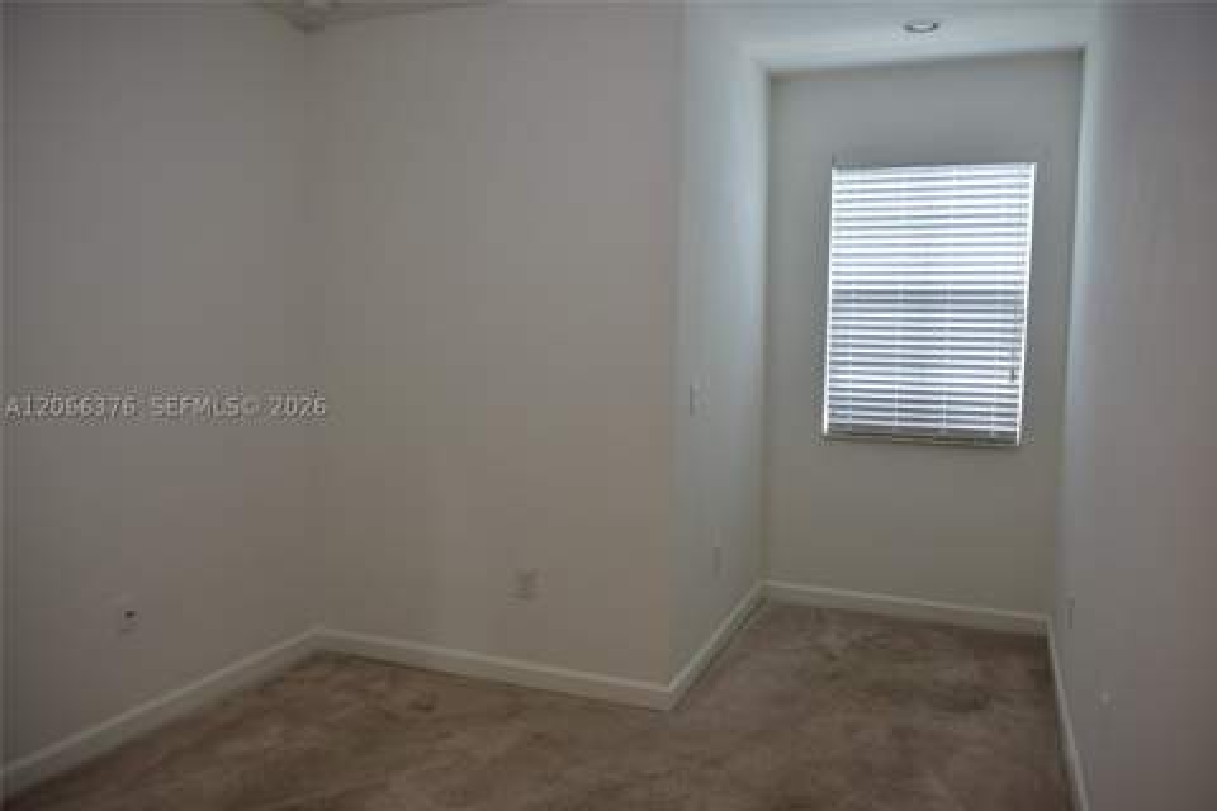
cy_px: 406
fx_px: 946
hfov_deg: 65.5
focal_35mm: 28
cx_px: 608
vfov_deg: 46.4
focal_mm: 28
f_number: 3.2
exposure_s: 1/100
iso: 800
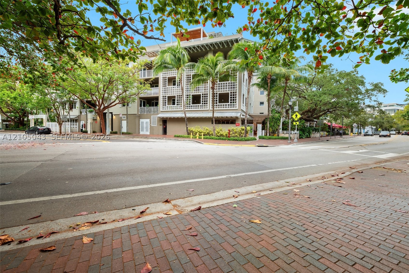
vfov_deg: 81.3
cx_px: 204
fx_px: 159
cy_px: 136
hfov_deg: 104.2
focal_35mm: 14
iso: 200
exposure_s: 1/15
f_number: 8
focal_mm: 14
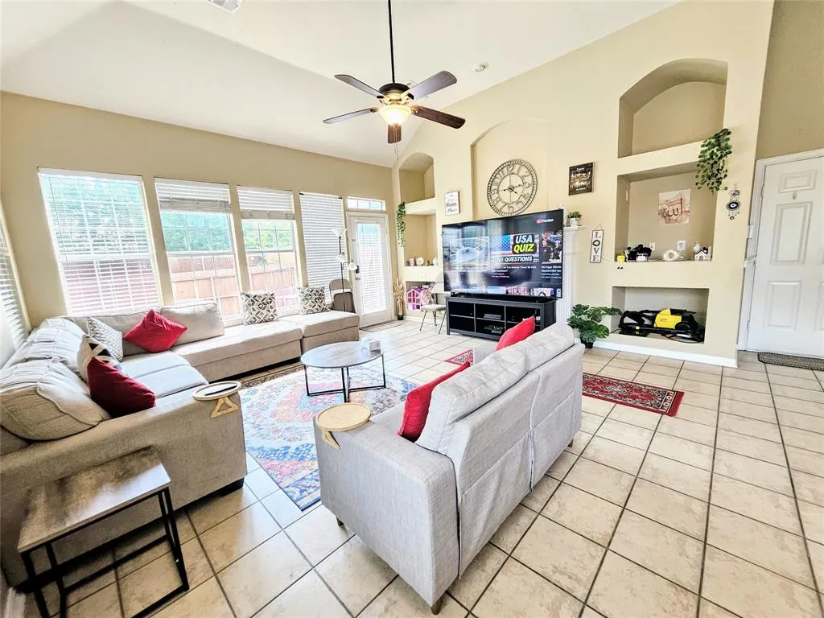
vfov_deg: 89.9
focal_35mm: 13
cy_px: 309
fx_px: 309
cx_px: 412
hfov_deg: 106.2
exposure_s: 1/60
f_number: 2.2
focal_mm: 1.74
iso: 100
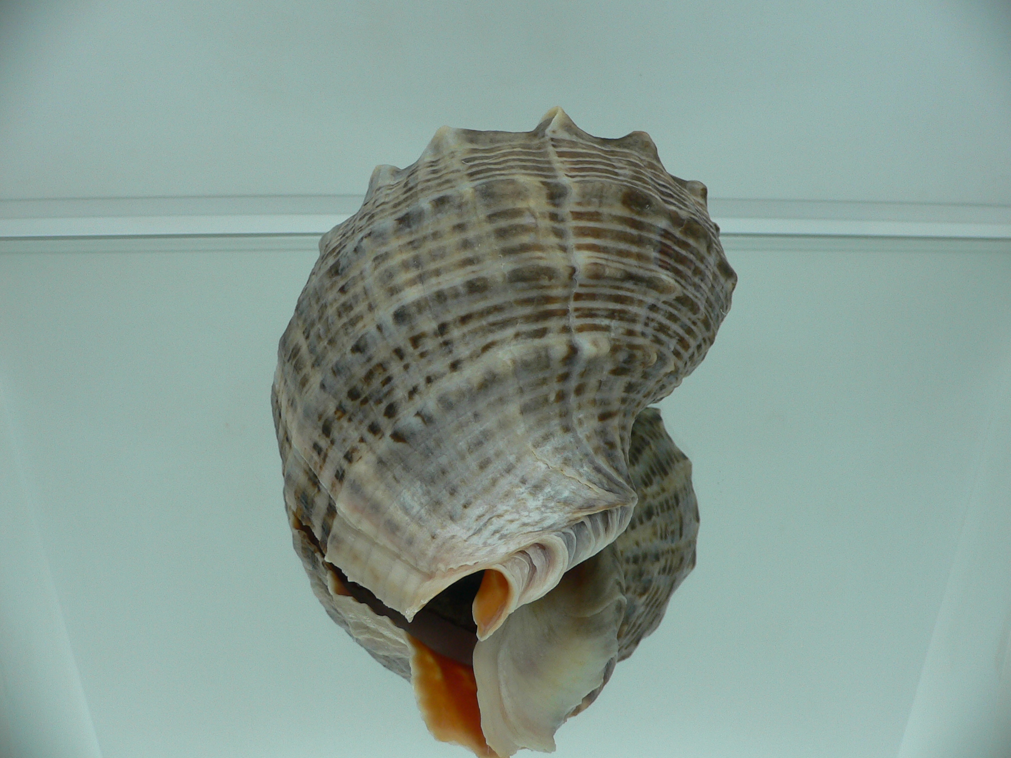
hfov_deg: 52.6
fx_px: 1022
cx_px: 506
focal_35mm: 35
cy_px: 379
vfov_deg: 40.7
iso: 80
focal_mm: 4.6
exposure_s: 1/60
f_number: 2.8
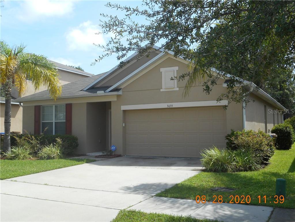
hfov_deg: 47.9
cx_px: 148
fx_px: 332
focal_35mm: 39
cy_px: 111
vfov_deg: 36.8
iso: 80
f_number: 4.5
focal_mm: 6.9
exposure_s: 1/320
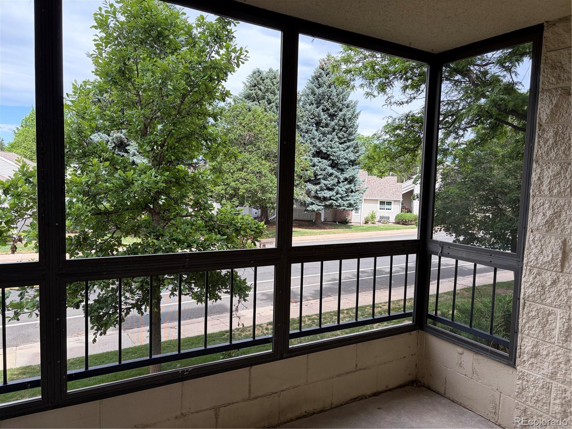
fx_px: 430
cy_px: 214
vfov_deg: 53.1
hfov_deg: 67.3
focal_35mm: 26
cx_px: 286
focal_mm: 5.96
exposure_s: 1/884
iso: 64
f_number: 1.6
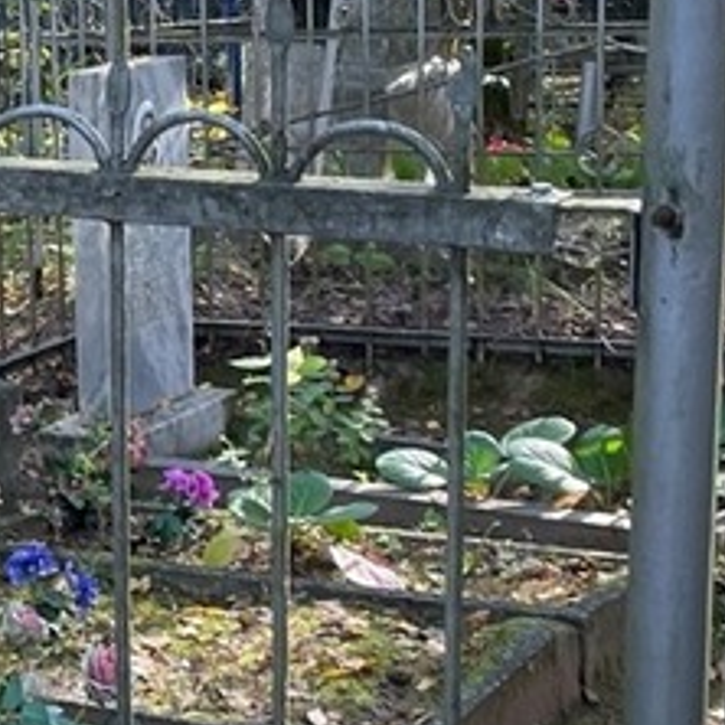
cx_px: -72
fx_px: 2512
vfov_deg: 16.4
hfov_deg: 16.0
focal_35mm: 106
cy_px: 421
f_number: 1.6
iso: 80
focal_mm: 4.2
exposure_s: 1/121
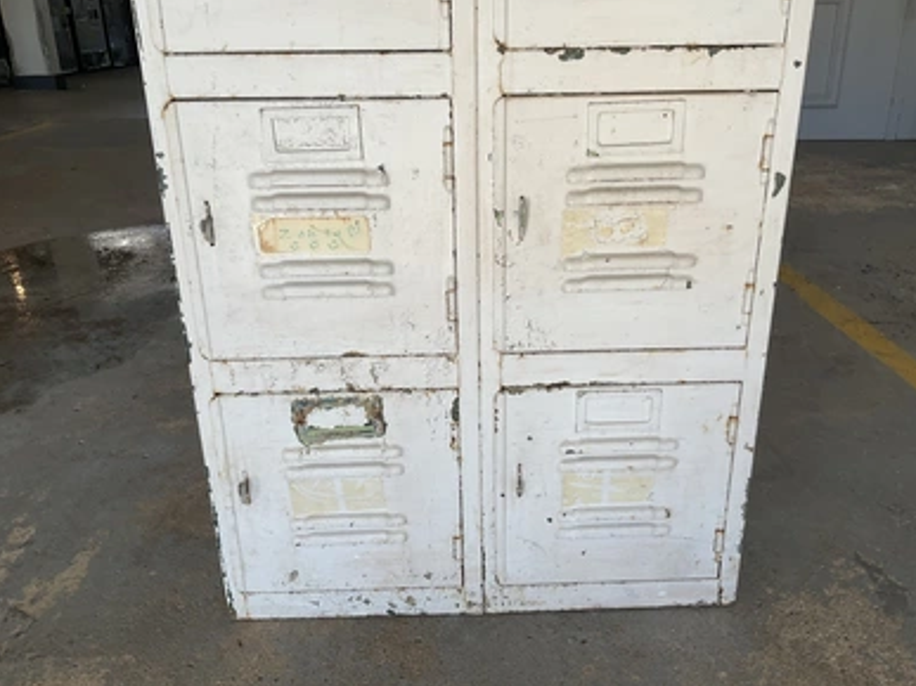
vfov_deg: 46.8
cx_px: 469
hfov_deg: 60.0
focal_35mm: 30
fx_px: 794
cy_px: 336
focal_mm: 3
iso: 20
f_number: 1.8
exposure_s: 1/120
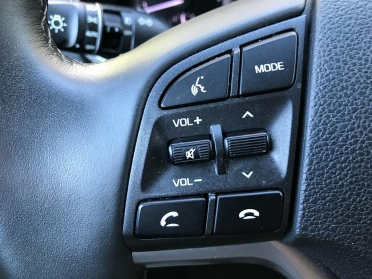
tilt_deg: -35.6
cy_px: 140
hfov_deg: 63.4
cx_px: 186
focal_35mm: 28
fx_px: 301
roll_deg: +5.7
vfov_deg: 49.7
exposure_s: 1/20
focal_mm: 3.99
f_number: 1.8
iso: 40
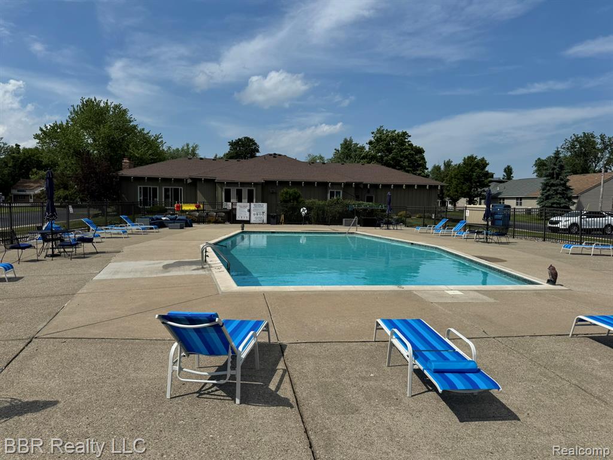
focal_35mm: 24
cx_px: 306
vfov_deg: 56.8
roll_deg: -1.5
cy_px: 230
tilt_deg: -4.0
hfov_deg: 71.6
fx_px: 425
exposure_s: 1/7937
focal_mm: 6.76
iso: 80
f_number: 1.78
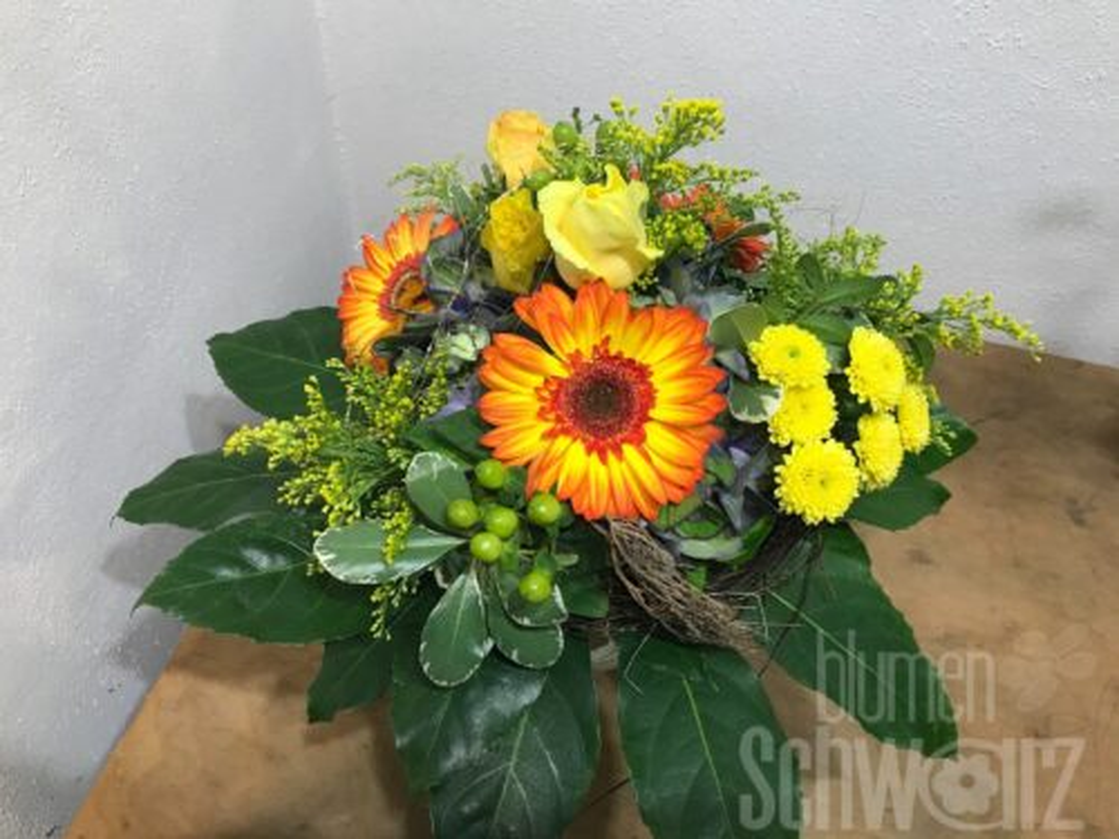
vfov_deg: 49.7
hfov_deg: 63.4
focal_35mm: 28
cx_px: 560
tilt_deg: -49.9
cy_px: 420
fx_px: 905
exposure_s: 1/33
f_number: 1.8
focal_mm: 3.99
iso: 25
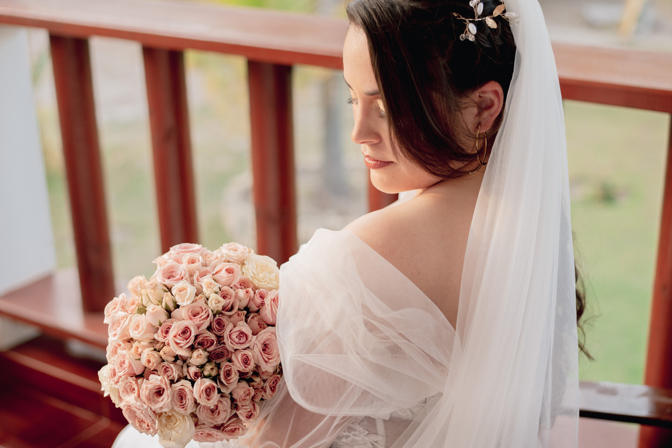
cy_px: 243
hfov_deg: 36.0
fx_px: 1034
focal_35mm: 55
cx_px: 344
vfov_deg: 24.5
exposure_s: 1/200
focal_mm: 50
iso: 250
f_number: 2.5
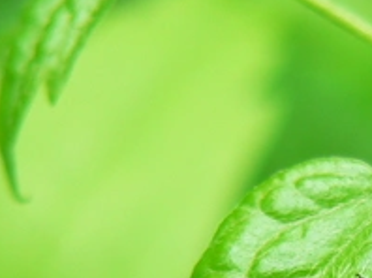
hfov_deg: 8.4
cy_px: 368
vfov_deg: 6.2
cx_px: 336
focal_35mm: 236
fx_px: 2533
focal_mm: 12.1
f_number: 2.8
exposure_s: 1/60
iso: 80
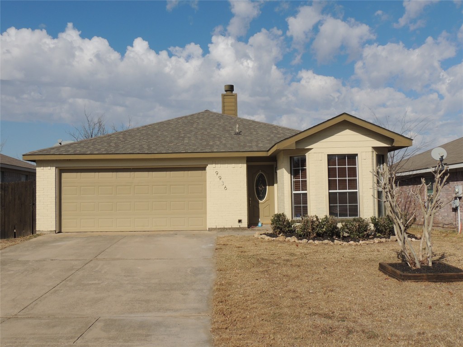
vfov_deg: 40.7
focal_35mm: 35
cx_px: 232
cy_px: 174
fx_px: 468
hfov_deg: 52.6
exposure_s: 1/1250
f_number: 4.6
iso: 100
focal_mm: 6.2
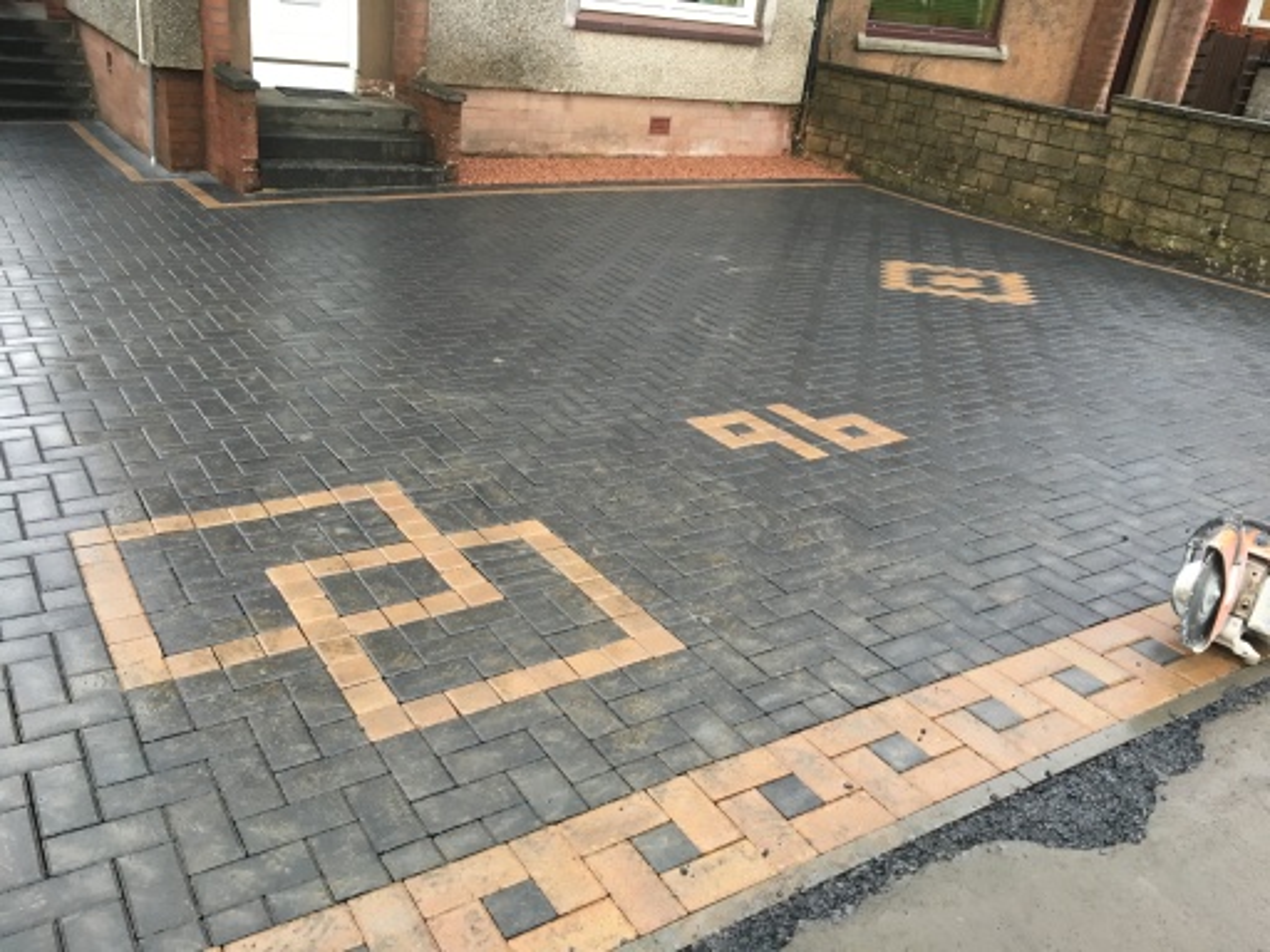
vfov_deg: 48.2
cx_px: 635
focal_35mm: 29
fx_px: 1064
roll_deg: -7.7
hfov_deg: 61.7
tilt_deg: -24.4
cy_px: 476
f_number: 2.2
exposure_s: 1/33
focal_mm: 4.15
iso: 50
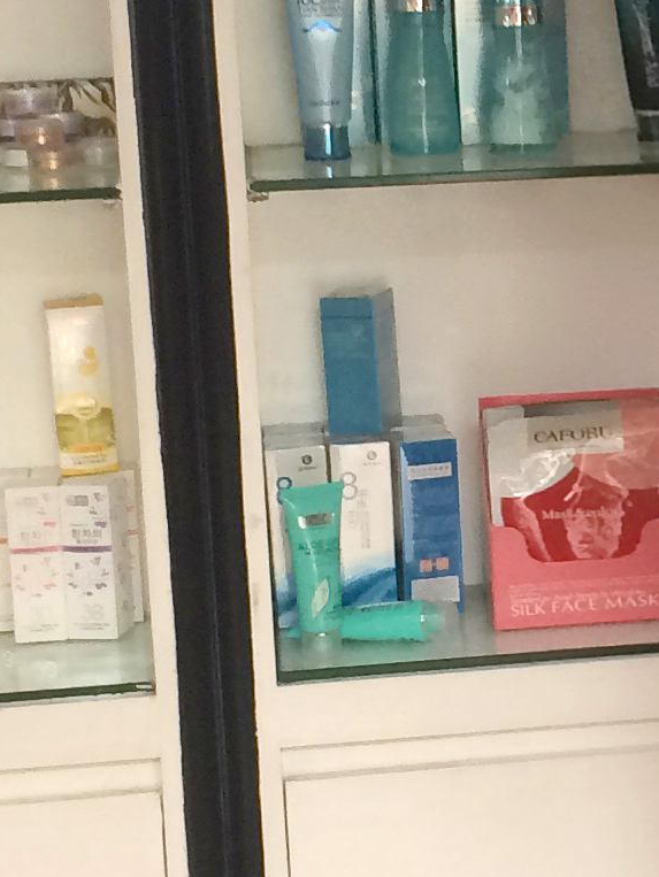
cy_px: 347
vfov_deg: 15.9
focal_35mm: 124
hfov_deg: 11.7
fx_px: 3145
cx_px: 832
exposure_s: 1/33
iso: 50
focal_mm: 4.15
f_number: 2.2
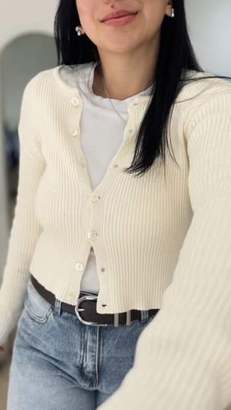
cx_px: 116
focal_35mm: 33
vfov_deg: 59.5
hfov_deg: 35.6
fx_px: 359
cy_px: 204
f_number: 1.9
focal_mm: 2.71
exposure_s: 1/100
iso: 20
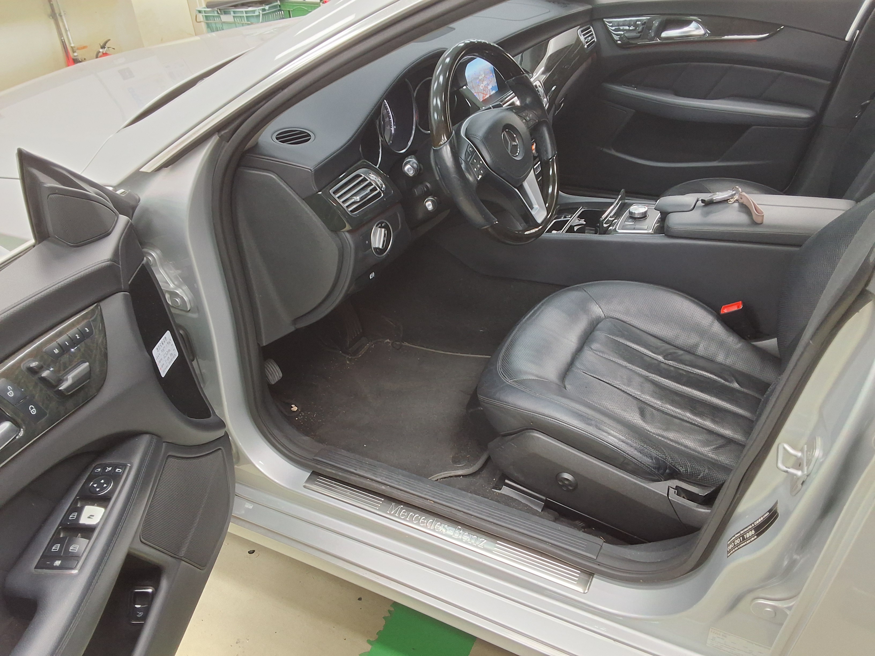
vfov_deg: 49.7
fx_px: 708
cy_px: 328
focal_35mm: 28
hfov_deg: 63.4
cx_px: 438
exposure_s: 1/40
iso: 160
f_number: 1.9
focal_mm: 2.91
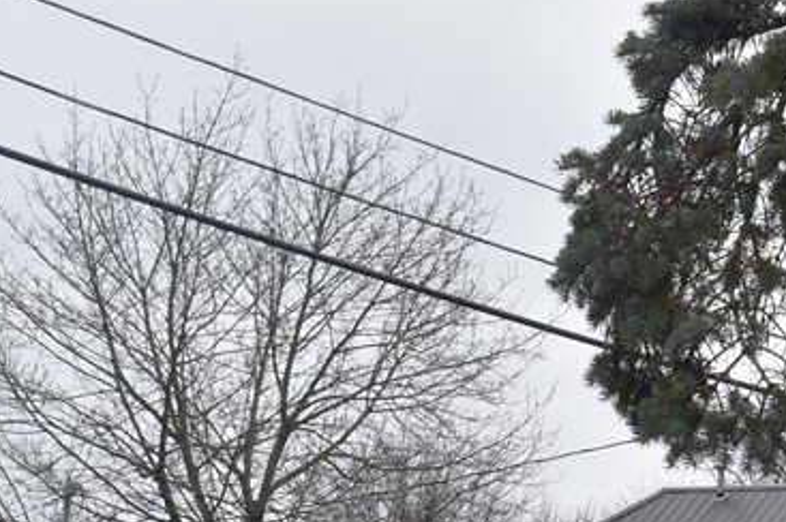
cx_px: 1071
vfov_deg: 8.7
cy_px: 556
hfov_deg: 12.7
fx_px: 3392
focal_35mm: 155
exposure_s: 1/180
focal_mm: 35
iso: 400
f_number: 9.5
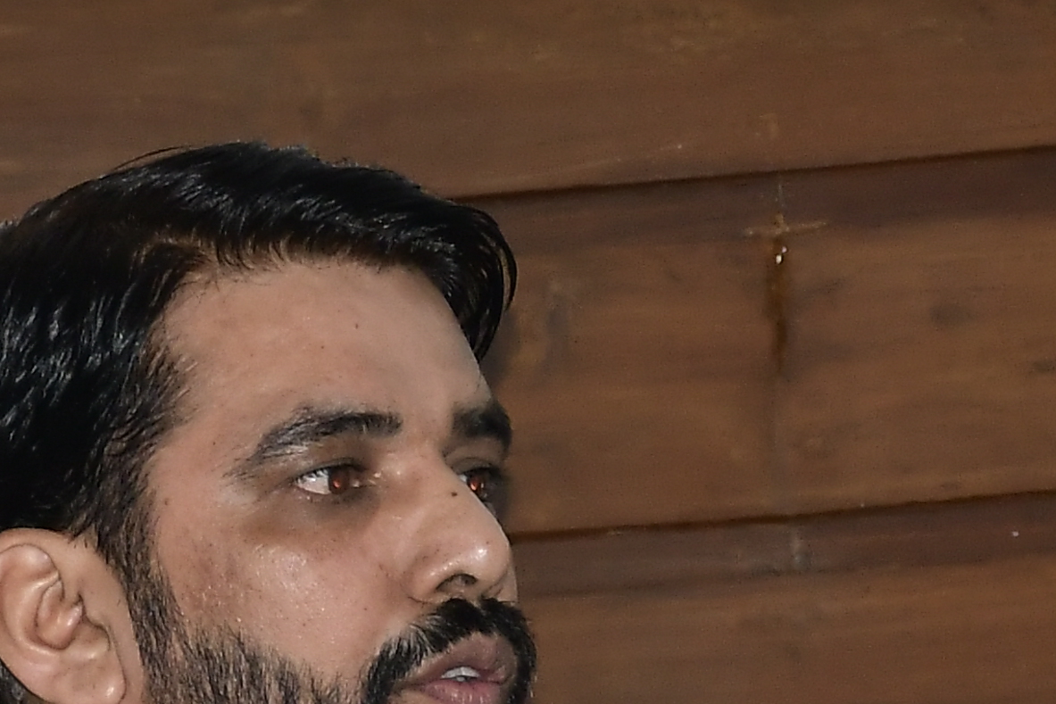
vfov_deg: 2.6
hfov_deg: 3.9
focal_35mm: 527
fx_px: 15459
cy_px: 1141
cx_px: 500
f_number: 5.6
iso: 800
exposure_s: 1/125
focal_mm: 75
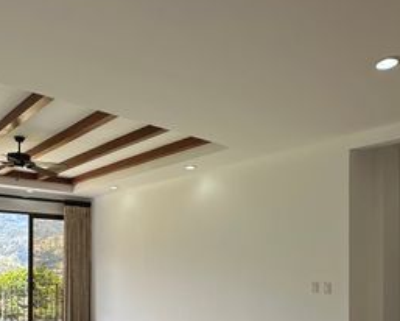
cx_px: 167
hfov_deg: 52.6
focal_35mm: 34
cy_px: 257
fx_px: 403
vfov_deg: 41.5
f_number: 2.2
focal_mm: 2.22
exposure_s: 1/223
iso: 40
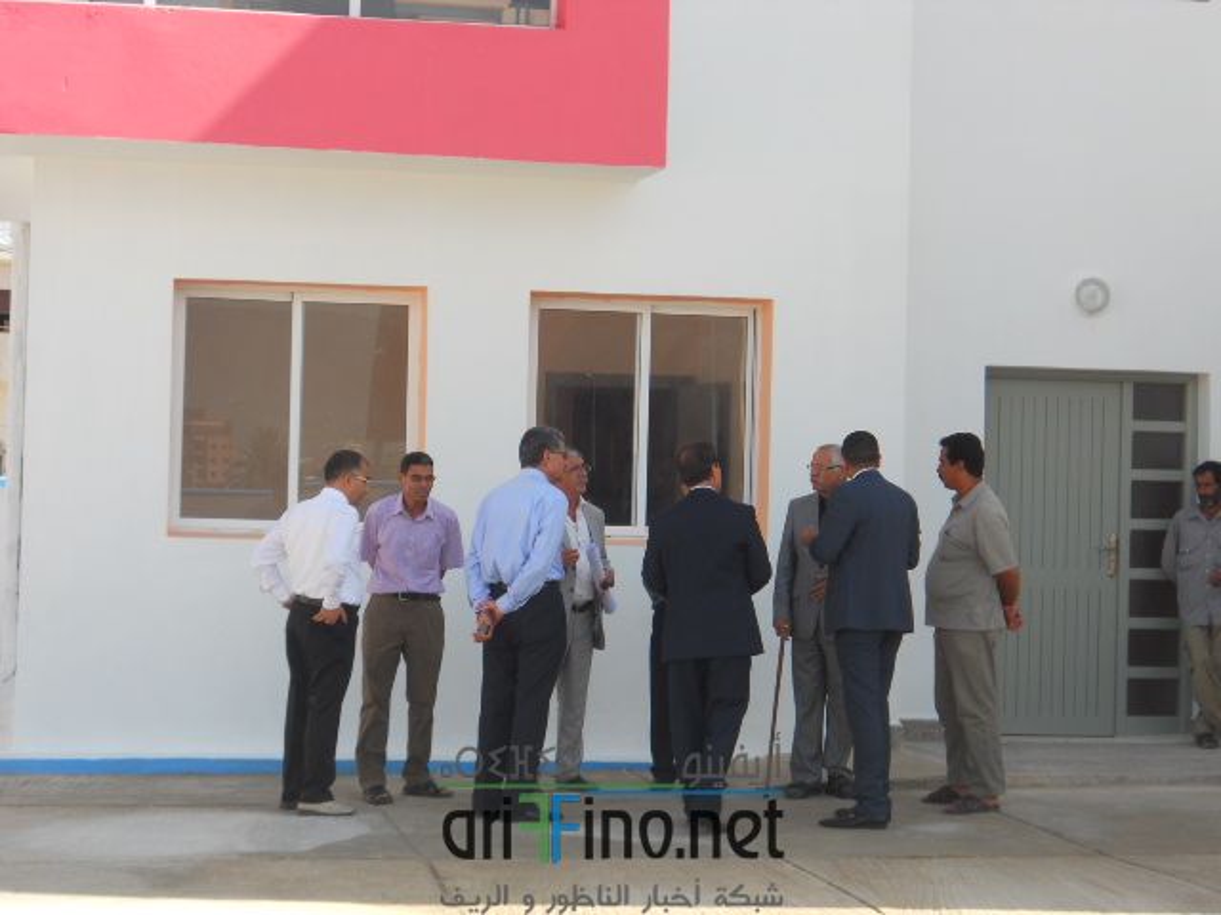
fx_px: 2716
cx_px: 610
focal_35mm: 77
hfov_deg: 25.3
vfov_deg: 19.1
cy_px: 458
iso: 80
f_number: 5.9
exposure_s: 1/200
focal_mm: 13.9
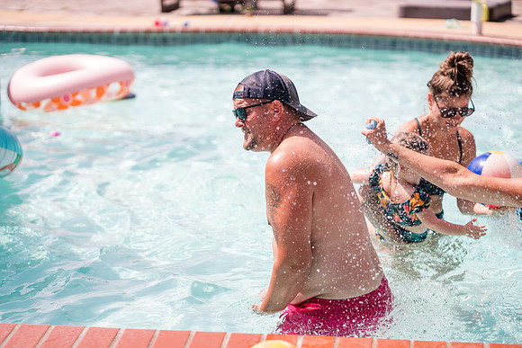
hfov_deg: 23.9
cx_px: 261
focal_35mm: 85
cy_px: 174
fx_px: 1233
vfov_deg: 16.1
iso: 200
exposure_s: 1/3200
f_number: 2.2
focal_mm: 85
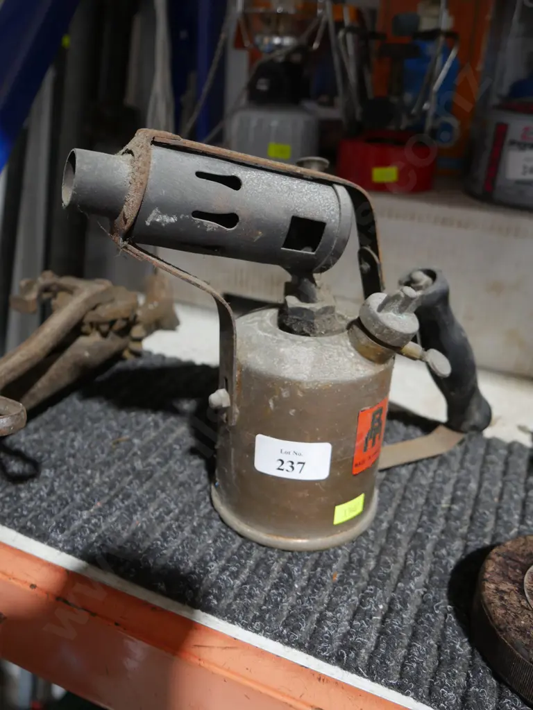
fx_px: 616
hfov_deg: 46.8
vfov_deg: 60.0
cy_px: 355
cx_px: 266
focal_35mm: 30
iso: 1000
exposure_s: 1/60
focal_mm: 15
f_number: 3.6
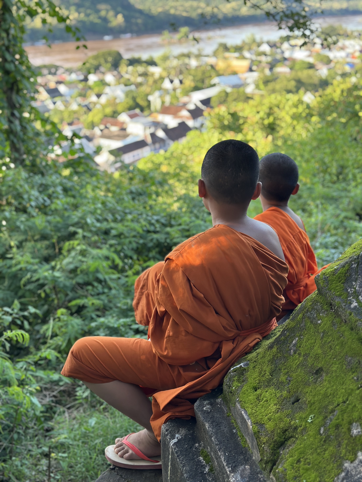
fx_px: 669
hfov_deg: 30.3
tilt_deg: -20.0
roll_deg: -0.4
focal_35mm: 48
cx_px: 181
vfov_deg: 39.7
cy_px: 241
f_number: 1.78
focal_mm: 6.86
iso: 80
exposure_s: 1/270
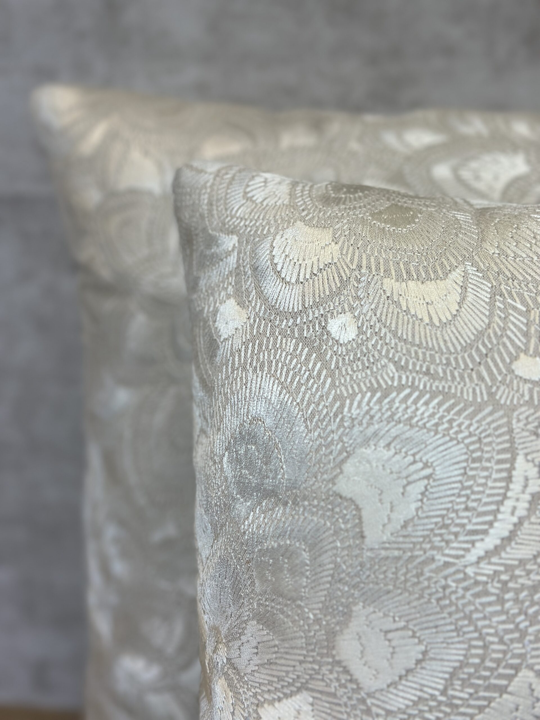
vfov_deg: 39.7
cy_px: 360
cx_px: 270
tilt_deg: -18.4
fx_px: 998
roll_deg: +0.4
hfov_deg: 30.3
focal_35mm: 48
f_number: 1.78
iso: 80
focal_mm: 6.86
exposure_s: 1/431
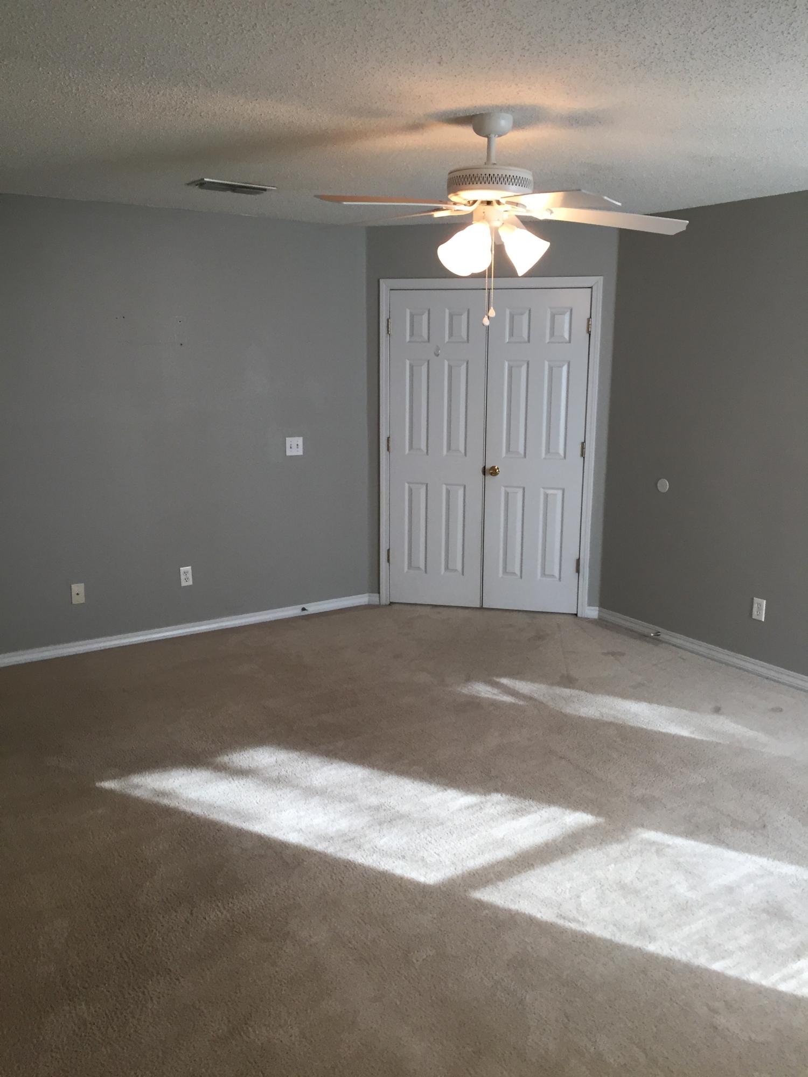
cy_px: 538
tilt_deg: -11.1
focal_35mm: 29
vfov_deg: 61.7
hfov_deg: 48.2
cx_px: 404
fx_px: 903
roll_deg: -0.2
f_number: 2.2
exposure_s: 1/30
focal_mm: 4.15
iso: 40
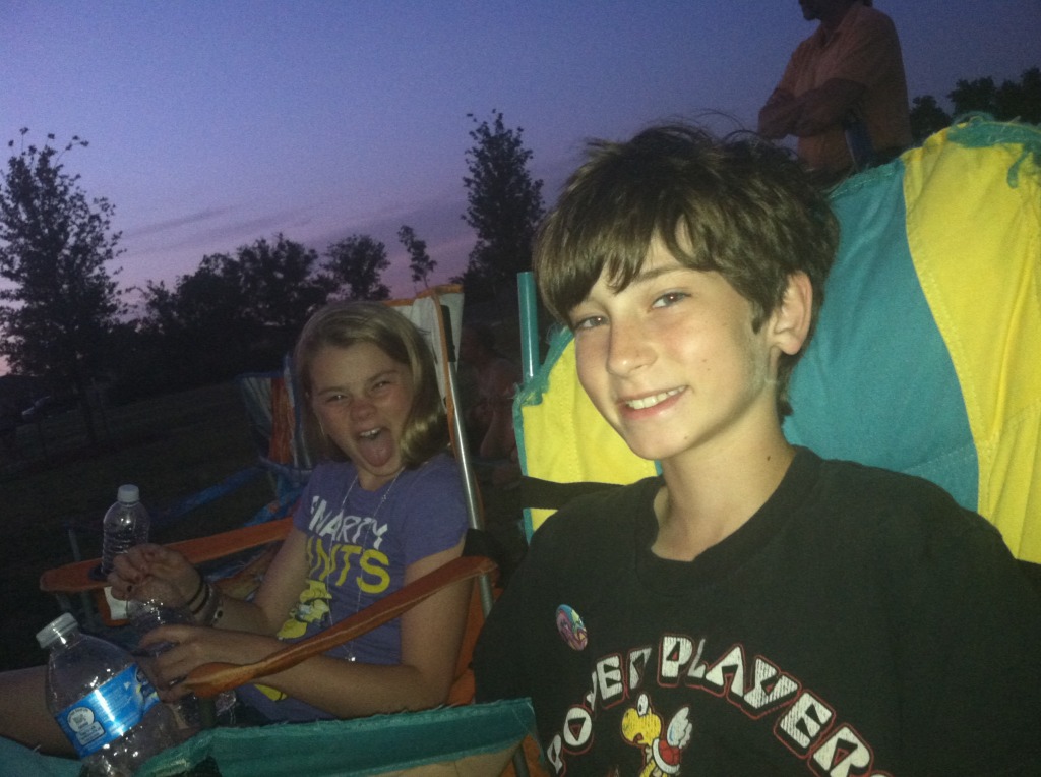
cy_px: 388
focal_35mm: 35
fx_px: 1051
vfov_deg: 40.6
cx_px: 520
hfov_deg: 52.7
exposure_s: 1/15
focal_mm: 3.85
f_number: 2.8
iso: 320
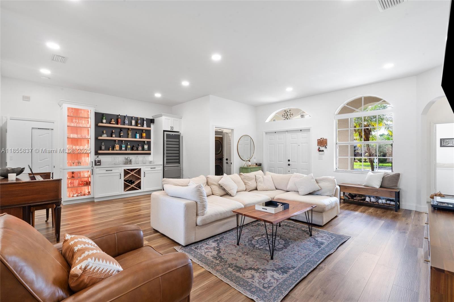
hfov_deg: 96.7
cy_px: 151
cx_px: 227
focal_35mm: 16
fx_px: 202
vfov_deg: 73.7
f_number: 16
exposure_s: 1.6
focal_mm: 16
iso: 200
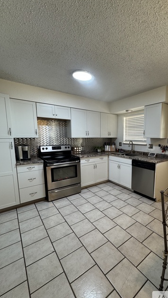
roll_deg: -0.1
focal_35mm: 16
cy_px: 153
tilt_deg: -7.6
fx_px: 127
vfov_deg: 99.3
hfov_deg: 65.5
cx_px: 111
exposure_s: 1/60
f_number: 2.2
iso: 200
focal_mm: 2.22
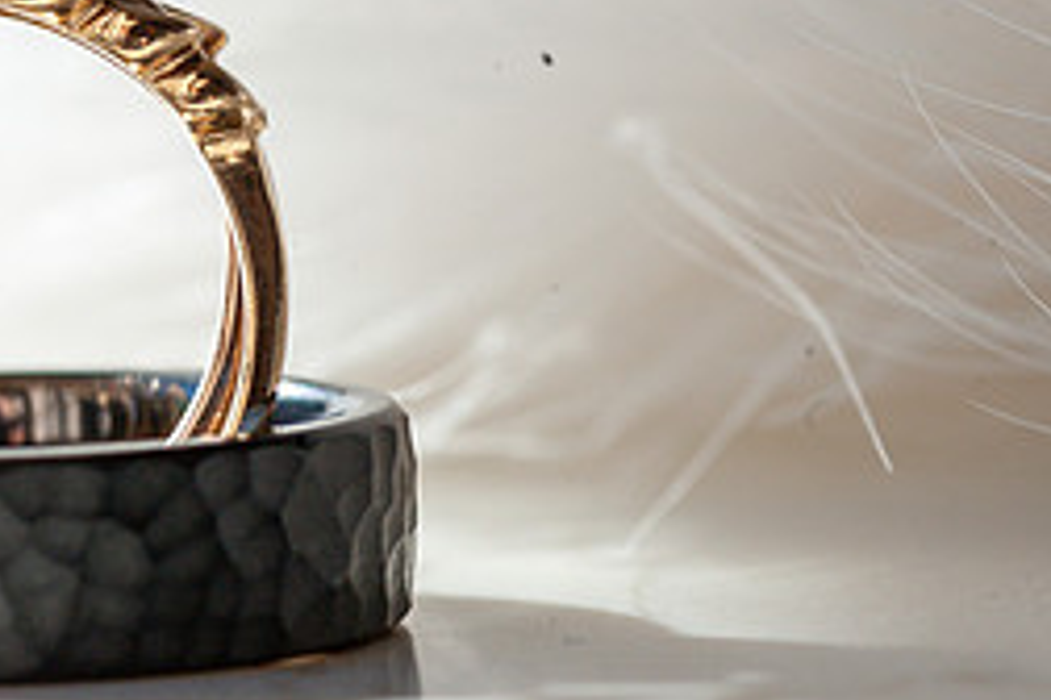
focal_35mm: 242
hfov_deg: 8.5
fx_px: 7065
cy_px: -12
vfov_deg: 5.7
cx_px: -33
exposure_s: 1/125
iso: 640
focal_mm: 105
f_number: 11
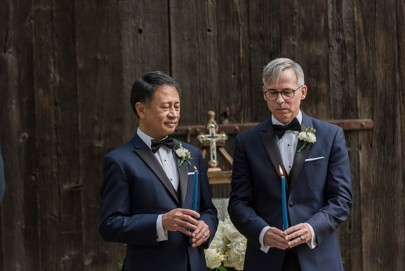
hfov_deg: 13.3
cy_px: 134
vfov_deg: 8.9
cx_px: 198
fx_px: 1741
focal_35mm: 155
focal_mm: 150
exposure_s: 1/640
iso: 800
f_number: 3.5
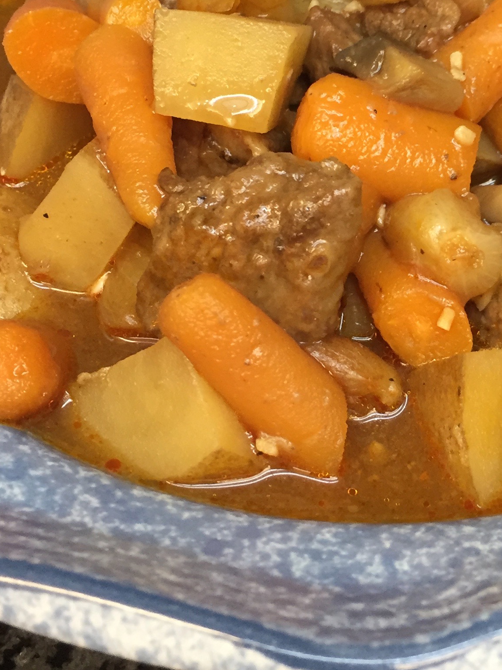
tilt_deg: -41.7
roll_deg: +0.3
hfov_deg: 23.3
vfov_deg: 30.8
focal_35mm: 62
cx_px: 392
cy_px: 195
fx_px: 1199
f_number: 2.2
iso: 50
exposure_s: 1/30
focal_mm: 4.15
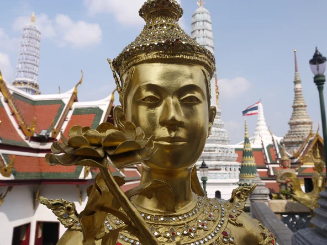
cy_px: 122
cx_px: 164
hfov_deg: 60.0
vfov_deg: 46.8
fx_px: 283
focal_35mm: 30
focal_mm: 15
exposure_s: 1/400
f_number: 8
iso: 160
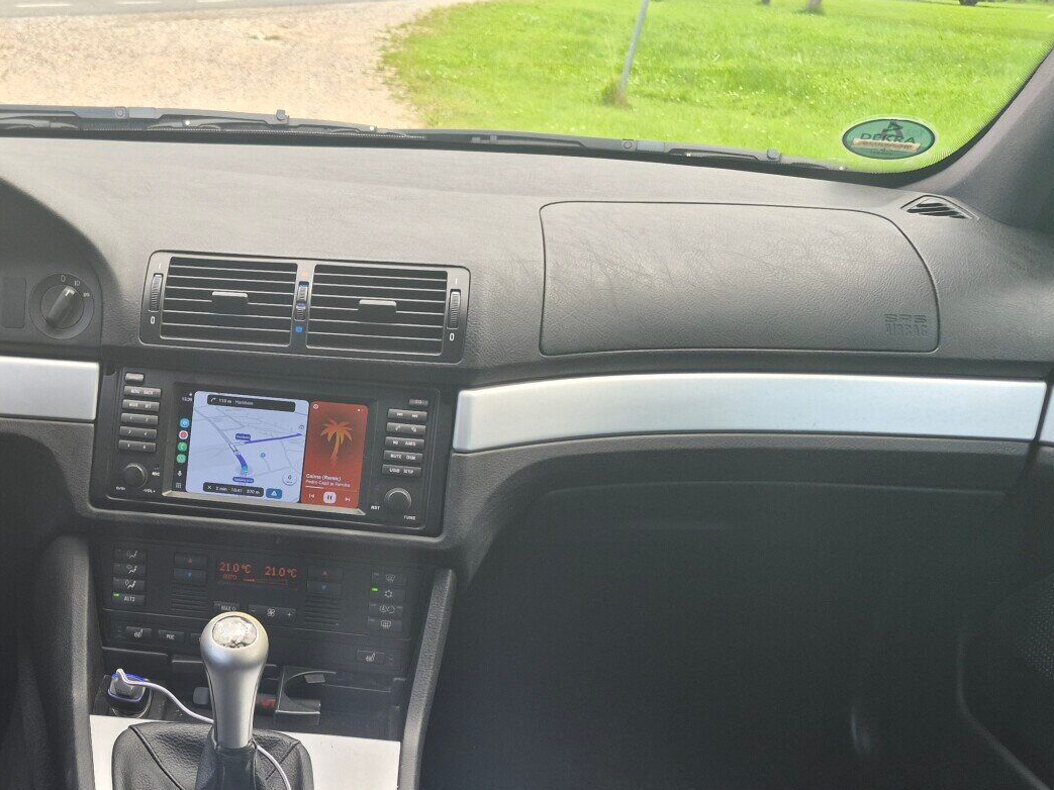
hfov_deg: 41.5
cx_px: 175
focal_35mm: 43
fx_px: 1309
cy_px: 554
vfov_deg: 33.2
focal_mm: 5.4
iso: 32
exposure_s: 1/128
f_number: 1.8
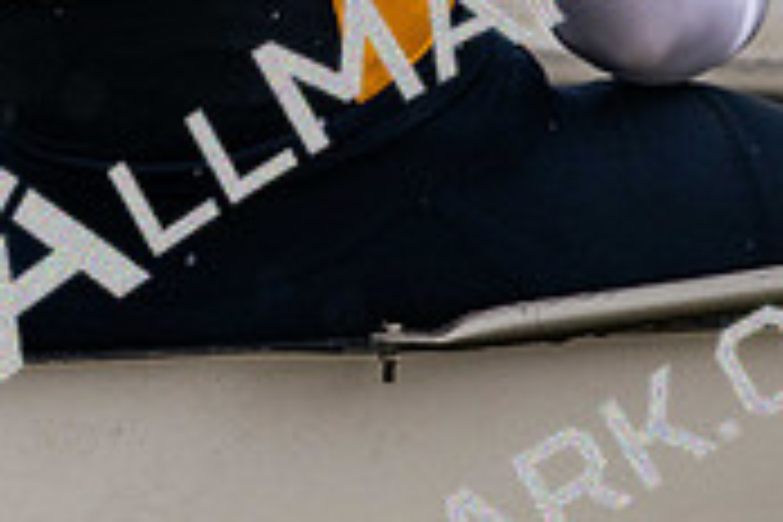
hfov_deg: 1.5
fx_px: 29077
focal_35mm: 1337
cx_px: -418
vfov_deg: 1.0
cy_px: -43
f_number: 4.5
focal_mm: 400
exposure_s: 1/1600
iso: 1800
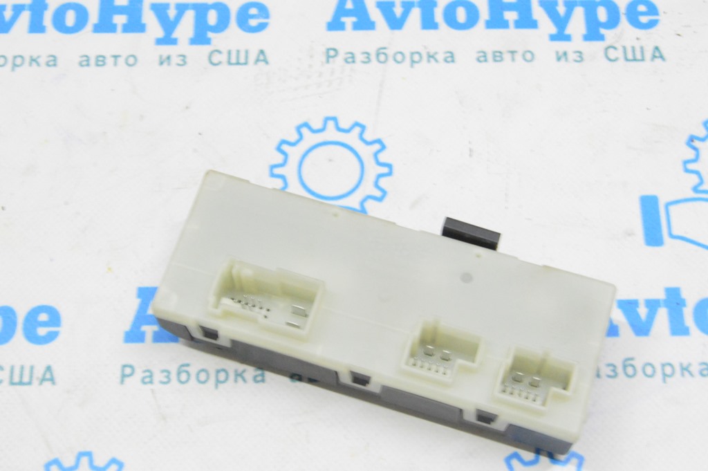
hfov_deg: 31.9
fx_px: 1238
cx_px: 354
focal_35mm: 63
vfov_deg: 21.5
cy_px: 236
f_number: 20
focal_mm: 42
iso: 6400
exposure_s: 1/15
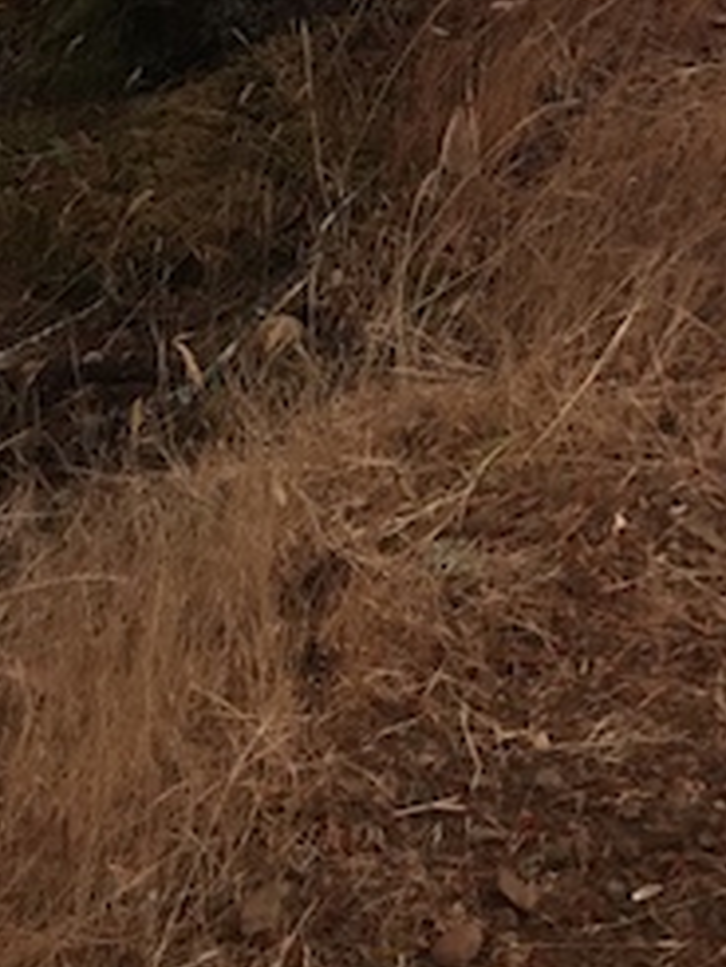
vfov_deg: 14.4
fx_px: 3381
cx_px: 1002
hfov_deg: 11.8
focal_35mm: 121
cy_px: -766
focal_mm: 4.15
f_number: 2.2
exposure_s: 1/120
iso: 32
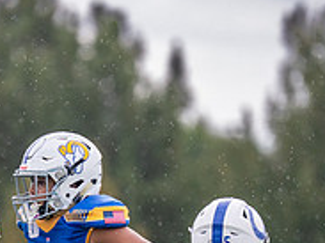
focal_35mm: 795
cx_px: 75
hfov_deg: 2.5
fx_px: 7459
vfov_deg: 1.9
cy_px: 323
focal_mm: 200
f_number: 2.8
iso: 400
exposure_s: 1/1600
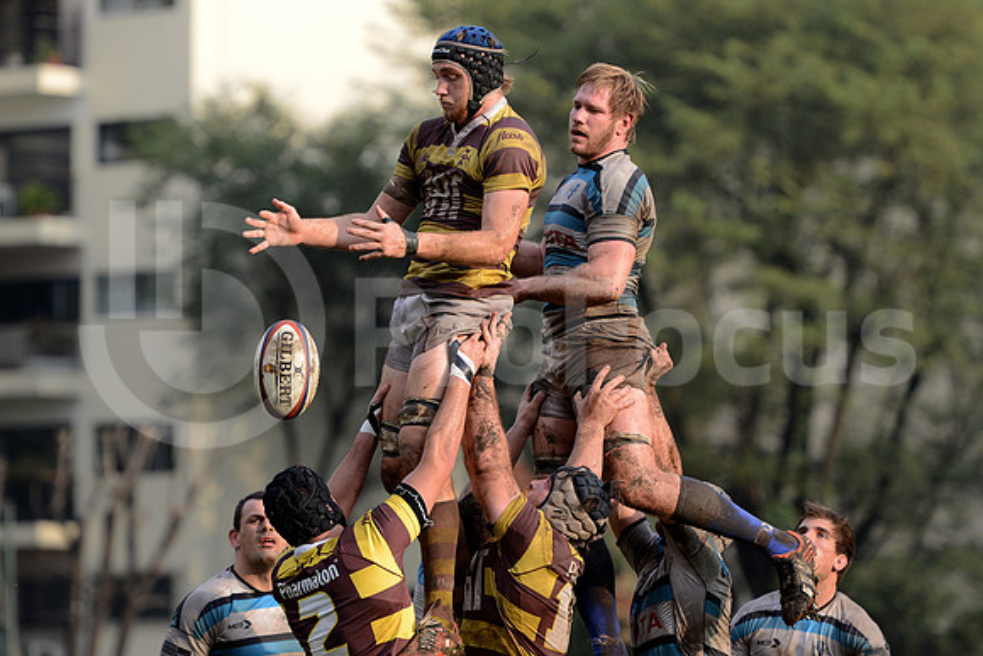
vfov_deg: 5.5
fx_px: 6828
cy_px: 328
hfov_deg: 8.2
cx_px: 492
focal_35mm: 250
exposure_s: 1/2500
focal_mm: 250
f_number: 4
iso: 800
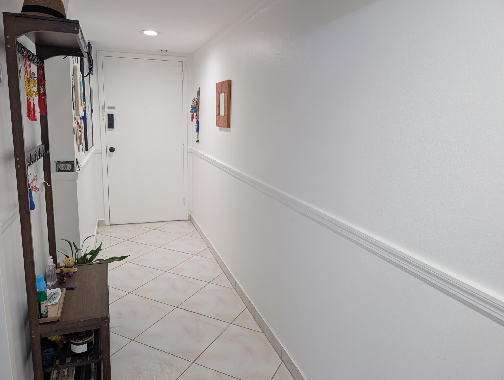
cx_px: 252
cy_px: 190
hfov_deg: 71.5
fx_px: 350
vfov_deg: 56.9
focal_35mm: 24
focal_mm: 6.9
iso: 92
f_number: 1.68
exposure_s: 1/40
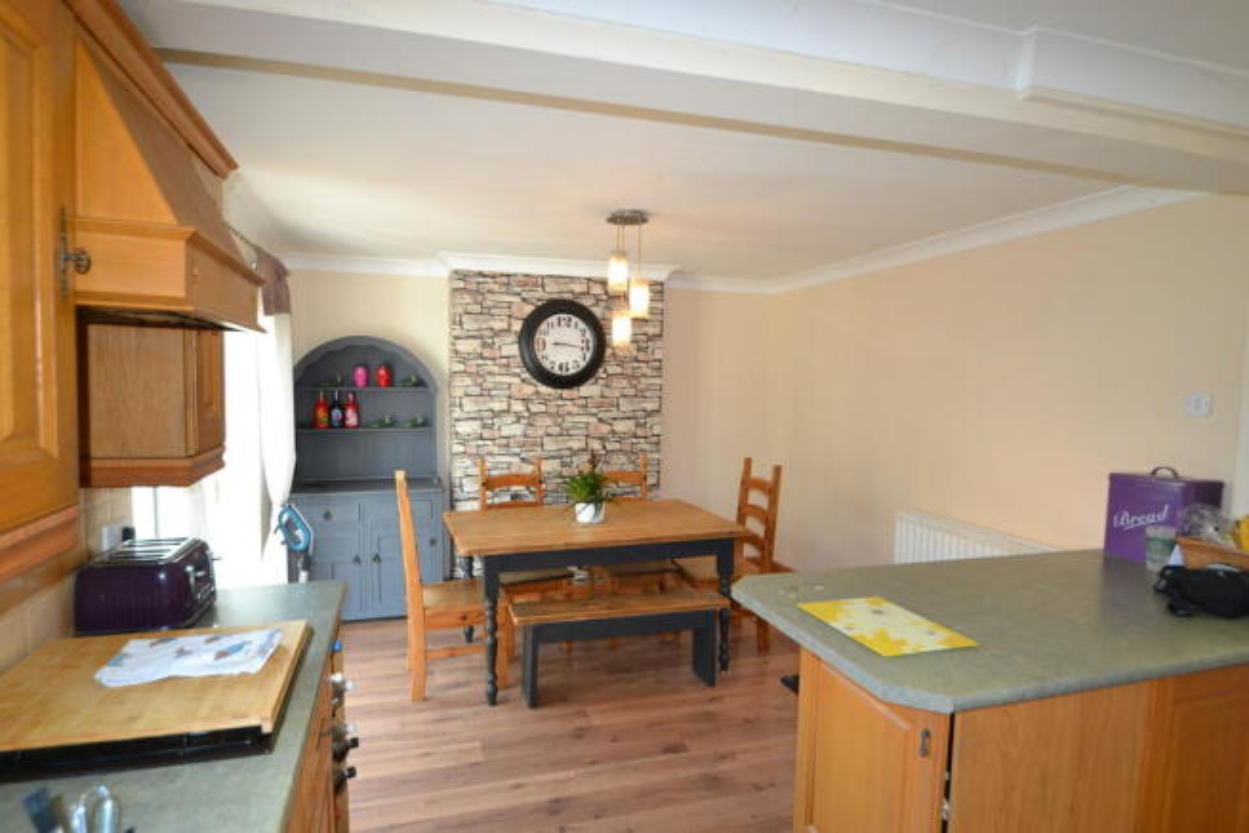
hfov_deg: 90.0
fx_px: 625
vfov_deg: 67.4
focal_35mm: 18
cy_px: 416
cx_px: 624
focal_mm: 12
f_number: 3.8
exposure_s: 1/60
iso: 900
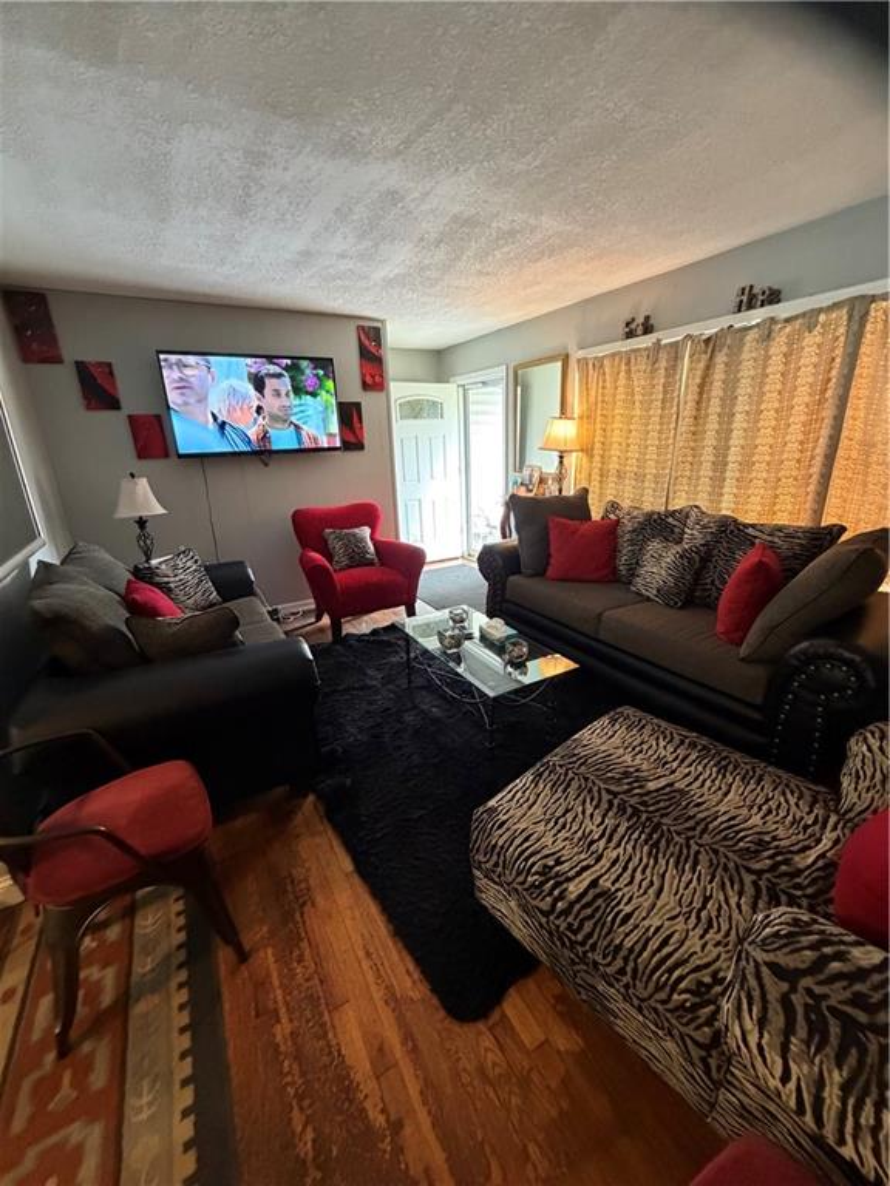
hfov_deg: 85.7
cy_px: 593
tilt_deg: -17.9
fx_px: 480
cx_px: 445
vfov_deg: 102.1
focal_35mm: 14
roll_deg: +2.5
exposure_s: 1/60
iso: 640
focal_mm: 2.22
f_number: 2.2
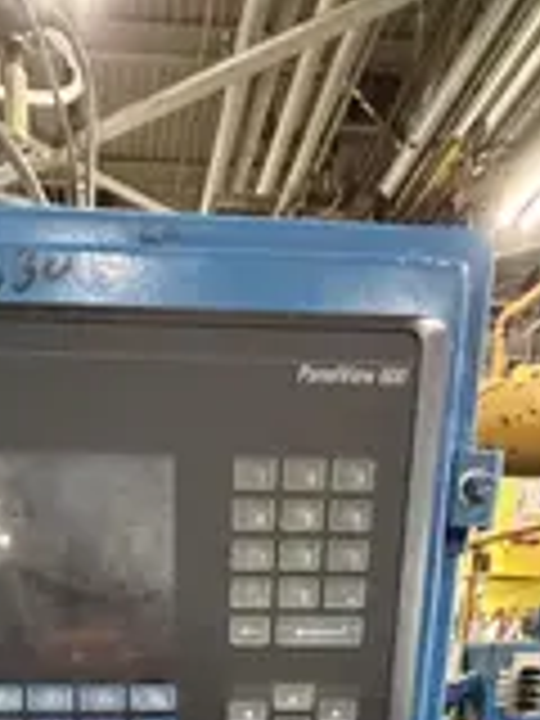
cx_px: 171
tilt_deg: -17.5
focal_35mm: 35
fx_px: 728
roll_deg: -1.0
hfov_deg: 40.1
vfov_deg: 37.3
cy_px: 896
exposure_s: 1/60
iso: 1250
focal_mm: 2.22
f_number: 2.2
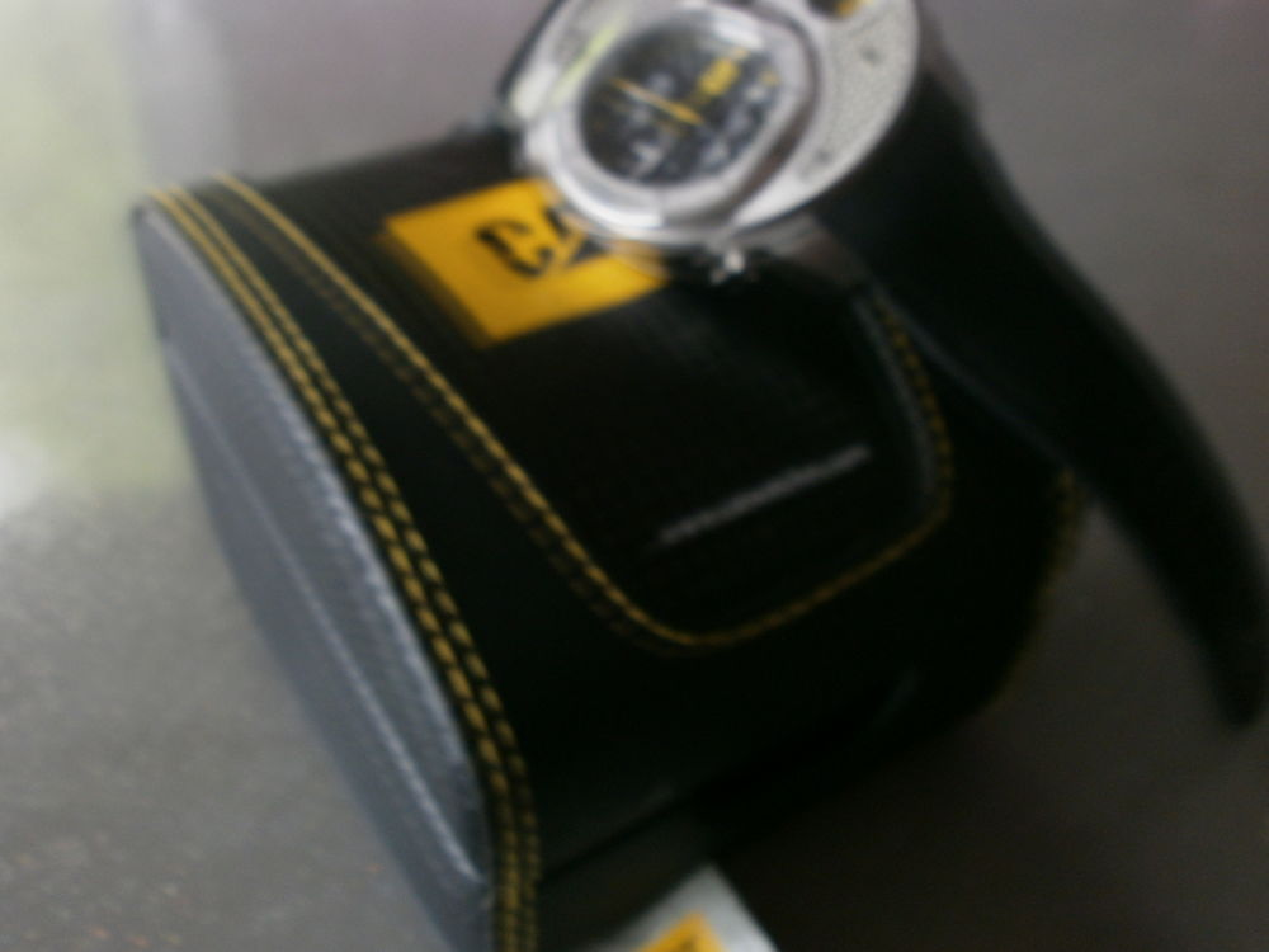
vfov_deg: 44.2
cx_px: 634
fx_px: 1173
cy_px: 476
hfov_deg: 56.8
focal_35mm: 32
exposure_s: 1/2
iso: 160
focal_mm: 5.8
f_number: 3.1
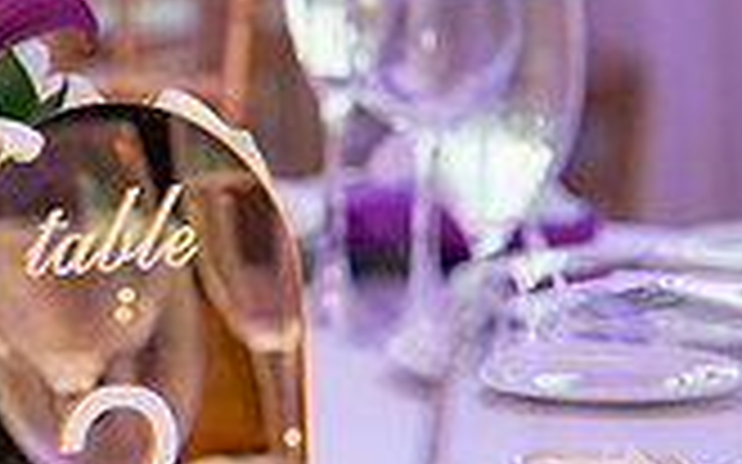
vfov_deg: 7.4
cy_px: 233
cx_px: -227
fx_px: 3578
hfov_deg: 11.5
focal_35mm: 177
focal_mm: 46
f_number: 4
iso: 400
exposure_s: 1/60
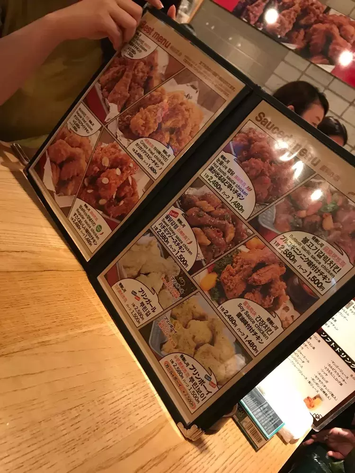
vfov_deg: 63.4
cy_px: 236
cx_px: 178
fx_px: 383
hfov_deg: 49.7
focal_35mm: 28
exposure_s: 1/9
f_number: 1.8
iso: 100
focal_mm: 3.99
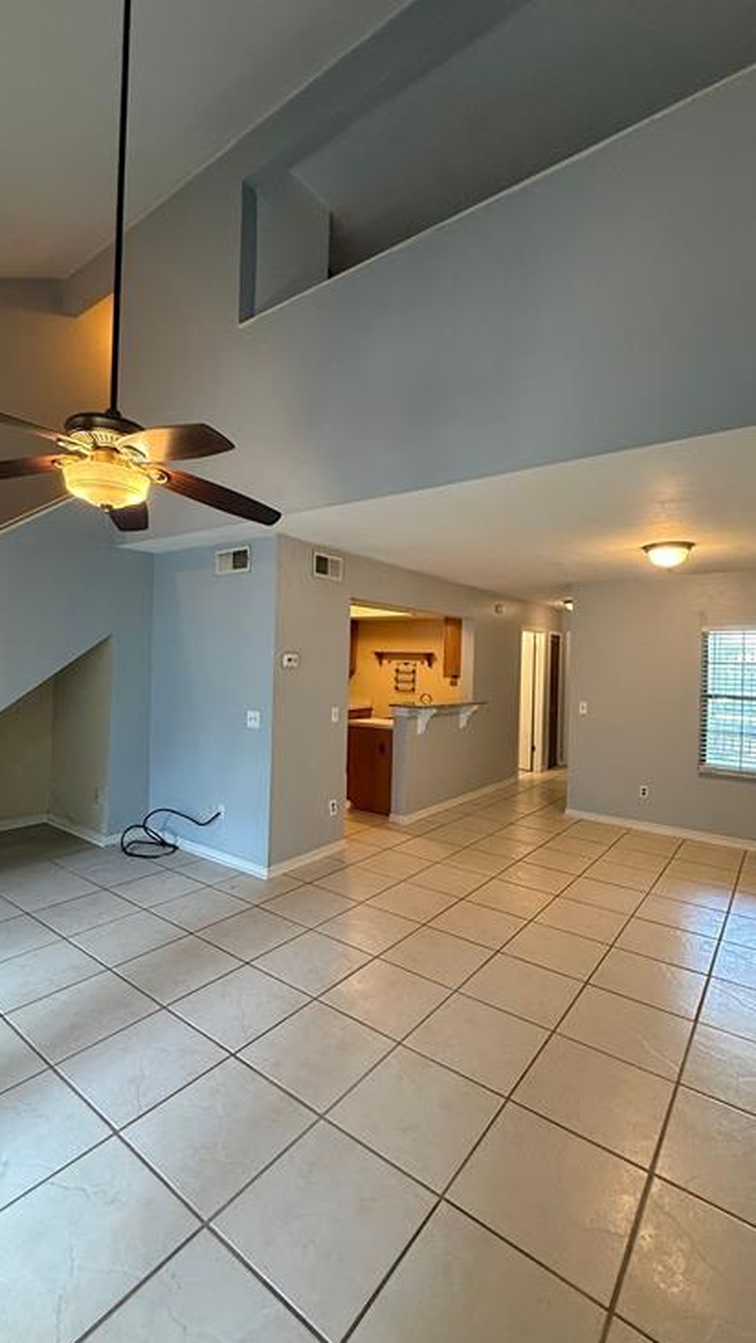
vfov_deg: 99.4
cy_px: 660
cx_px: 374
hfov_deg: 67.1
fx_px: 570
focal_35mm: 16
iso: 400
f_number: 2.2
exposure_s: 1/60
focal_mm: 2.22
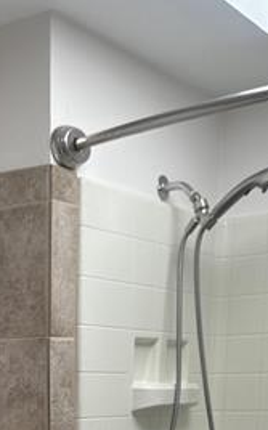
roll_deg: -1.2
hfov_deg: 17.6
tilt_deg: -12.9
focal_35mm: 73
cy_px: 576
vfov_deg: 24.3
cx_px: 35
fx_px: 855
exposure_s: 1/843
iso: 80
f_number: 1.78
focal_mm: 6.86
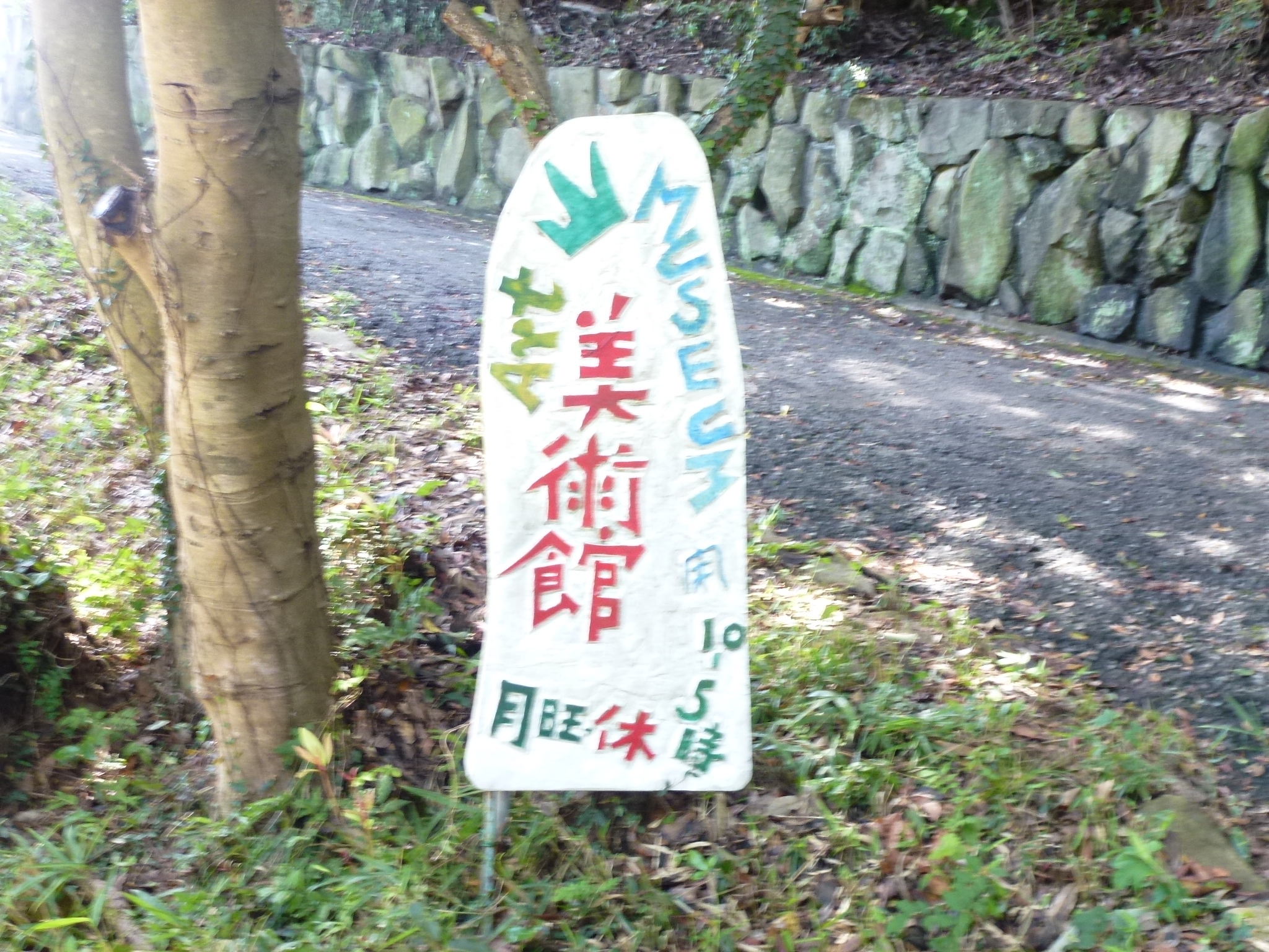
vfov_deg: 29.7
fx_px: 1796
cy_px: 476
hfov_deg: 38.9
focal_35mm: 49
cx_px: 634
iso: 200
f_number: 4.1
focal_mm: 8.7
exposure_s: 1/20
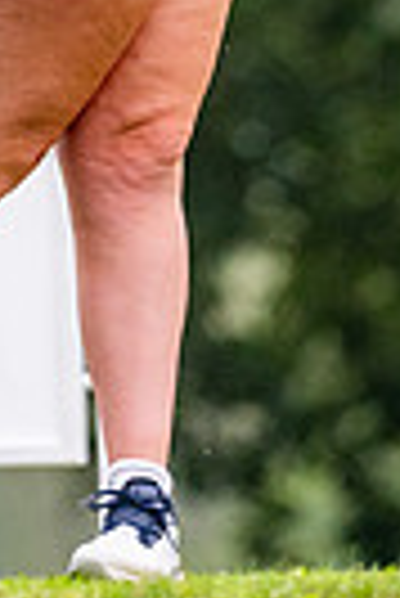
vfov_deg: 1.4
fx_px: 25266
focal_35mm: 1520
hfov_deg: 0.9
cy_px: -333
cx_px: 9
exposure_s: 1/2500
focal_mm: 300
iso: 800
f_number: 4
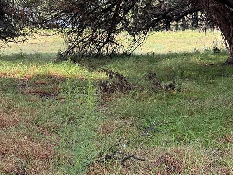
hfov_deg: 21.9
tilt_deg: -5.9
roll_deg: +0.7
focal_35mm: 84
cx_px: -28
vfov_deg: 17.5
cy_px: 53
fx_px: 566
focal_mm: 6.76
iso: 80
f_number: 1.78
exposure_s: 1/308
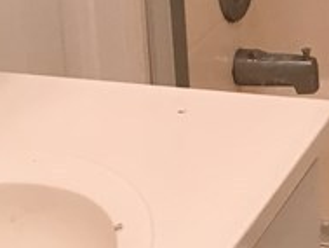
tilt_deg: -21.2
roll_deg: +0.9
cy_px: 136
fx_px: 1493
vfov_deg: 9.5
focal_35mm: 157
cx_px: 373
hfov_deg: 12.3
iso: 64
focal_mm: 4.15
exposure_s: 1/30
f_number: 2.2
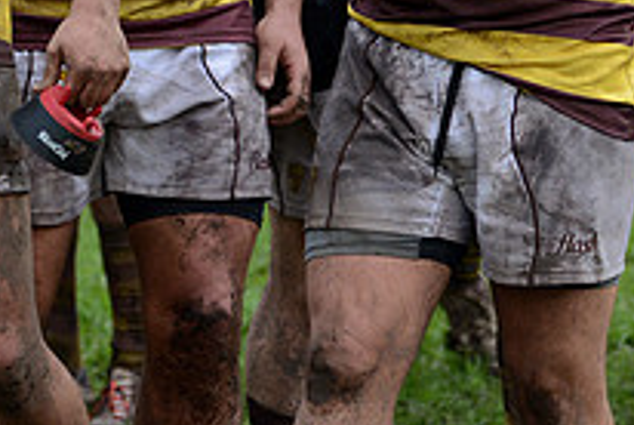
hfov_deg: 6.3
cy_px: -162
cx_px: -86
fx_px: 5749
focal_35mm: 326
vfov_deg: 4.2
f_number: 4
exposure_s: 1/500
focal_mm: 116
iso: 1250
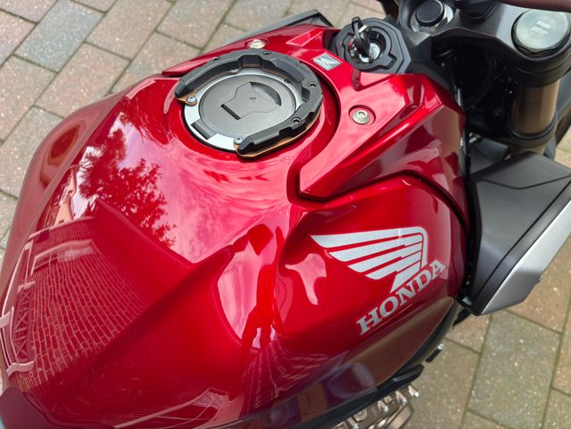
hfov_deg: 67.3
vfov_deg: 53.1
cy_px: 214
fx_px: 429
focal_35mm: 26
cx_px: 286
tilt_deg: -68.9
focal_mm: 5.96
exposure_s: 1/121
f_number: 1.6
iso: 32
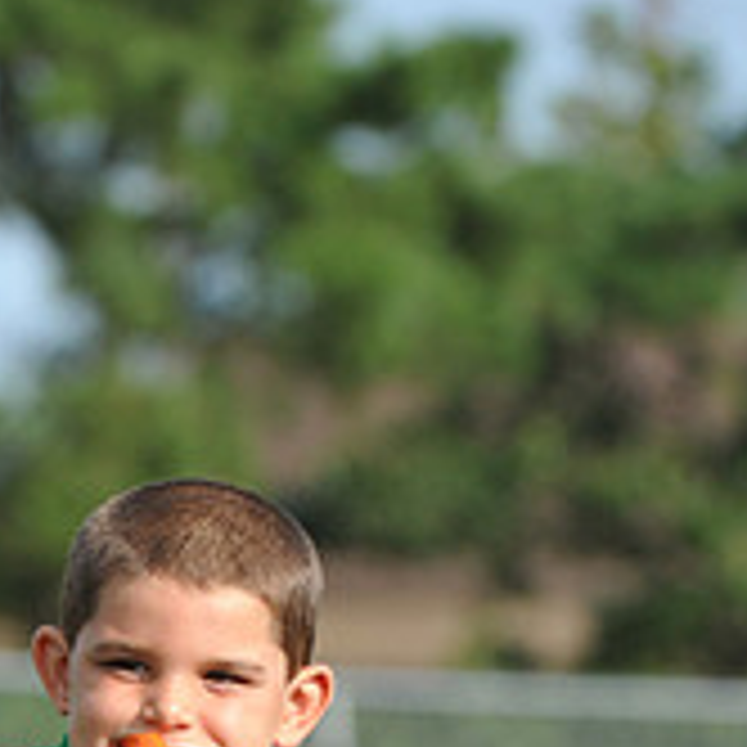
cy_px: 1210
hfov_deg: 2.5
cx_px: 68
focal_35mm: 711
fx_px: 17359
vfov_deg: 2.5
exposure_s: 1/1000
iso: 800
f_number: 7.1
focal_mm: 240
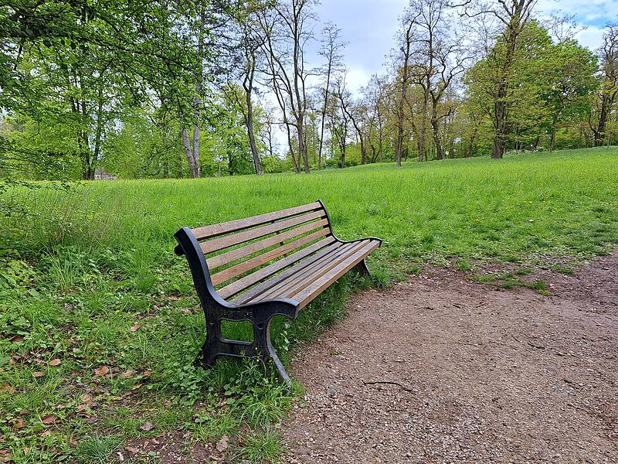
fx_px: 428
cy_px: 232
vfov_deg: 56.8
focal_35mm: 24
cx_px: 309
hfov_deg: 71.6
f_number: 1.8
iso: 50
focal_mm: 5.23
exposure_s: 1/339
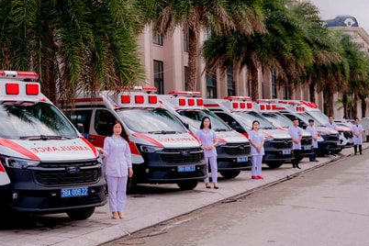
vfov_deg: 20.8
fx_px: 668
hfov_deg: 30.1
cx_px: 73
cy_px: 91
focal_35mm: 65
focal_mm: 29.1
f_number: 4.5
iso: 200
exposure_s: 1/250
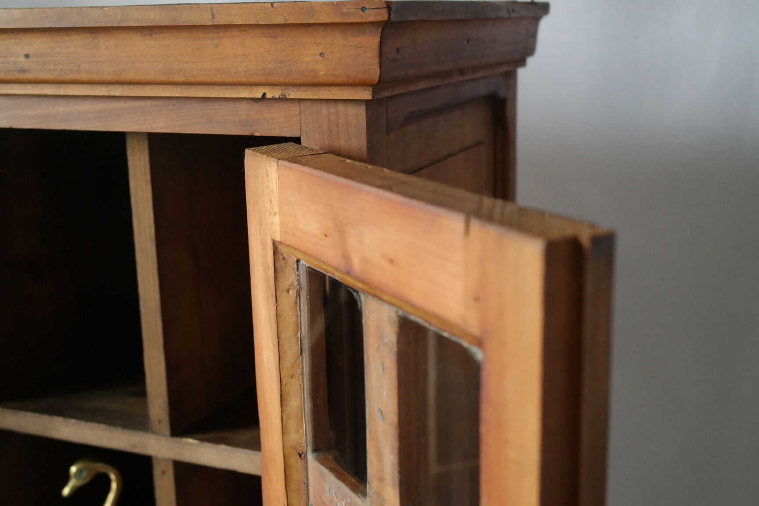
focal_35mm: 49
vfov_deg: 27.5
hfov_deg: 40.3
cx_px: 380
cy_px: 253
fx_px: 1033
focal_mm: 32
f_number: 6.3
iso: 1600
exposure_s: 1/30
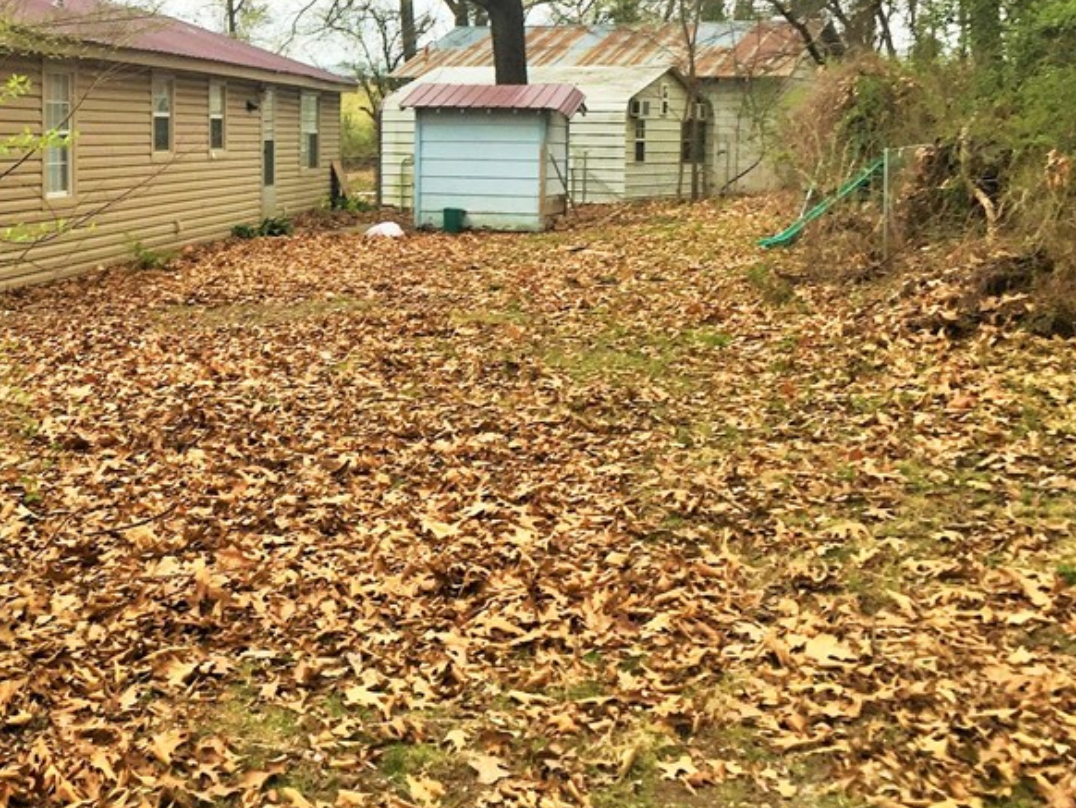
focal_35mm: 51
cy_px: 211
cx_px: 222
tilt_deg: -3.5
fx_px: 1586
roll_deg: -1.0
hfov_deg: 36.3
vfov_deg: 28.2
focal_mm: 4.15
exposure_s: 1/168
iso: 32
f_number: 2.2
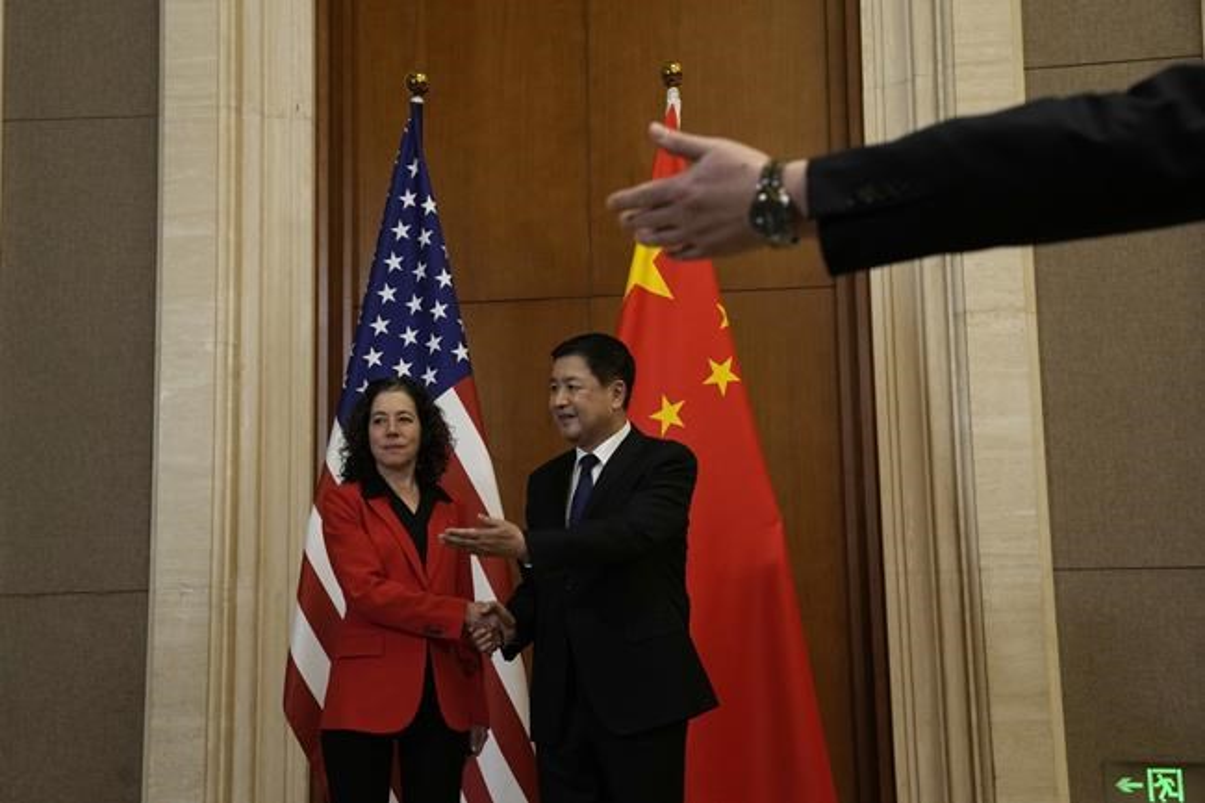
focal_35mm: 52
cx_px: 602
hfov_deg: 38.2
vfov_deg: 26.0
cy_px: 402
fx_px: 1740
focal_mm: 52
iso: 2500
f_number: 5.6
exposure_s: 1/500
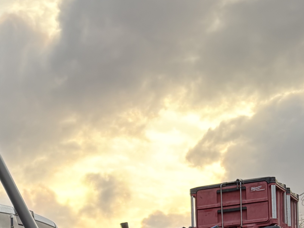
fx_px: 808
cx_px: -167
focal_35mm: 92
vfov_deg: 15.1
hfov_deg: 18.6
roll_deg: +1.6
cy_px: 327
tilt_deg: +3.6
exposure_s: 1/122
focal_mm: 5.96
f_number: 1.6
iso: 50
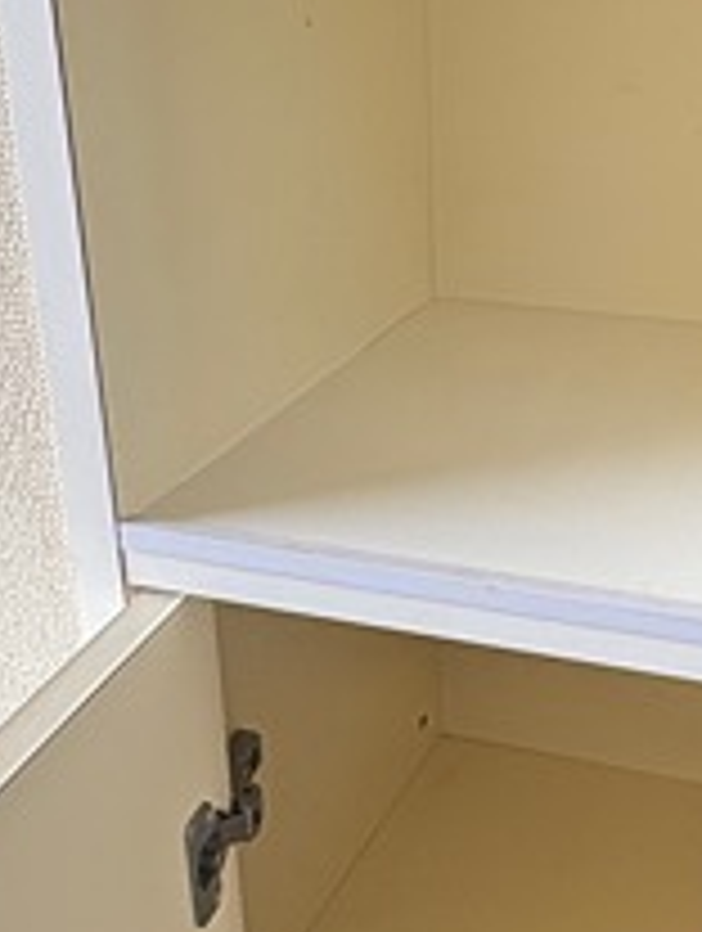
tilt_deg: -22.3
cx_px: 518
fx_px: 1456
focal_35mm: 54
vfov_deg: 35.5
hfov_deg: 26.8
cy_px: 495
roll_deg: -0.1
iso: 160
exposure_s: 1/99
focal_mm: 2.22
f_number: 2.2
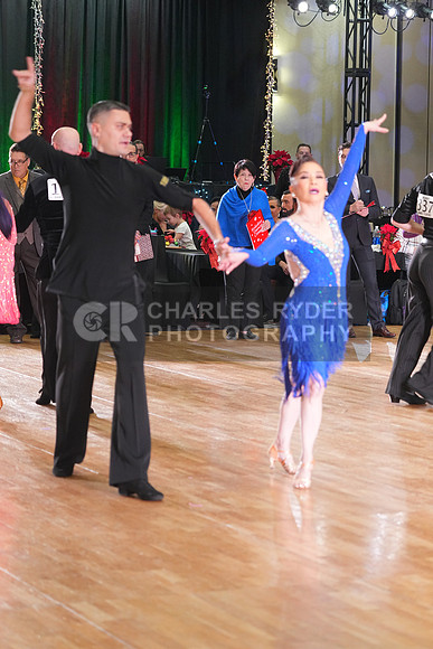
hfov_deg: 14.3
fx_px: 1731
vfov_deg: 21.2
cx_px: 216
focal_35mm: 96
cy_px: 324
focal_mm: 96
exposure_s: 1/200
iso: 2500
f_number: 4
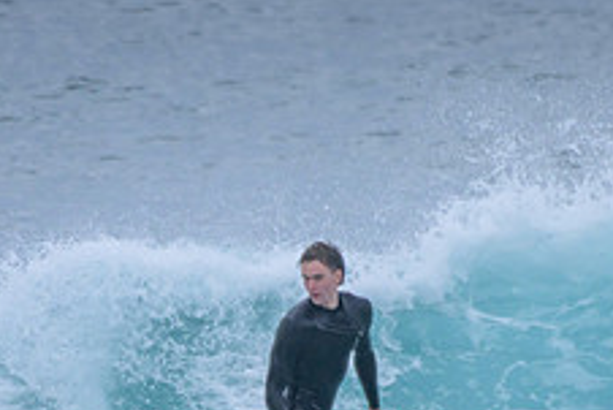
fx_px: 43651
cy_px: 452
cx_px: 323
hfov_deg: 0.8
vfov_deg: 0.5
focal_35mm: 2562
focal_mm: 1000
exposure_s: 1/2000
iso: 1400
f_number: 11
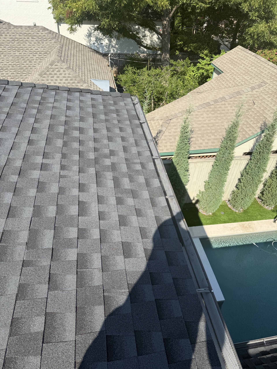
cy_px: 184
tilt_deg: -39.7
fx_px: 256
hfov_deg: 56.8
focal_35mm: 24
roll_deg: -2.1
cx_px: 138
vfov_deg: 71.6
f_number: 1.78
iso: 80
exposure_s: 1/2801
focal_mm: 6.76
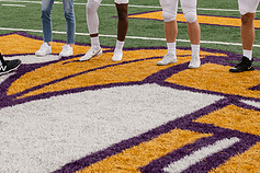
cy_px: -11
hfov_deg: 18.6
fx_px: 794
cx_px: 95
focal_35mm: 110
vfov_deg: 12.3
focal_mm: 45
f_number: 4.5
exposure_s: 1/400
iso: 250
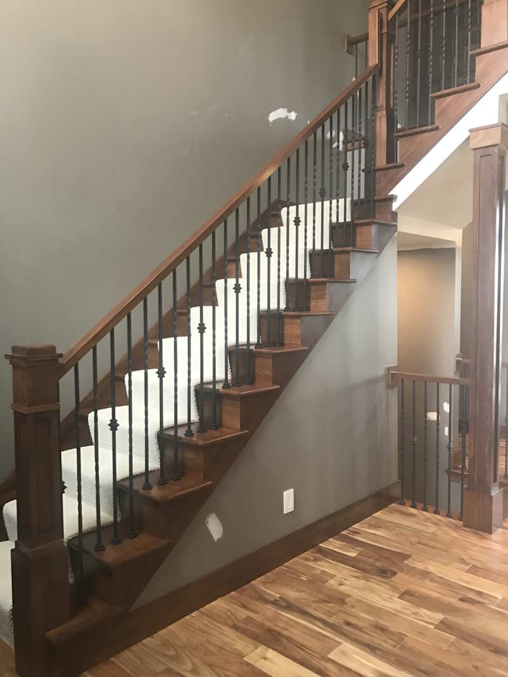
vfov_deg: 63.4
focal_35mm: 28
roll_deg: +0.3
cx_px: 254
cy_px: 338
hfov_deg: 49.7
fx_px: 548
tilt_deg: -1.8
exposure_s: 1/15
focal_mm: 3.99
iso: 64
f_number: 1.8
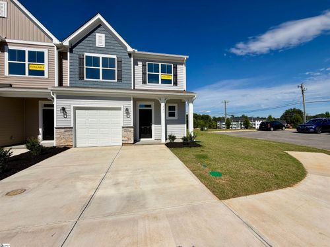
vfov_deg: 85.7
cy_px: 124
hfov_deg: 102.1
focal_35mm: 14
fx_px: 133
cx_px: 165
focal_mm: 2.22
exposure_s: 1/1745
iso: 20
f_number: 2.2
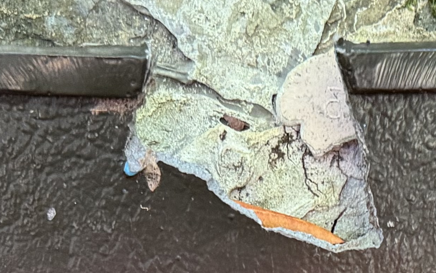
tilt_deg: -28.2
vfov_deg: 10.5
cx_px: 279
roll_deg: +0.3
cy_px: 502
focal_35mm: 117
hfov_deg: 17.8
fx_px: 1390
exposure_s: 1/60
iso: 320
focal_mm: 6.76
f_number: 1.78
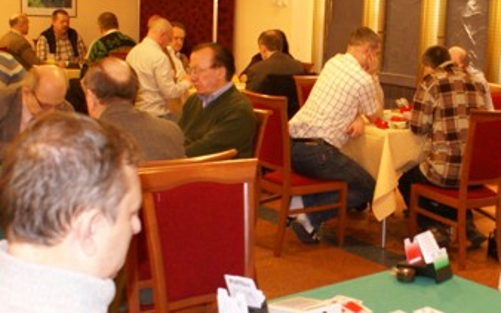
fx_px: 778
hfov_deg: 35.0
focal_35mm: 57
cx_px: 369
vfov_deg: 22.5
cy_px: 231
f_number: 4
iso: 800
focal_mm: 18
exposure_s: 1/13
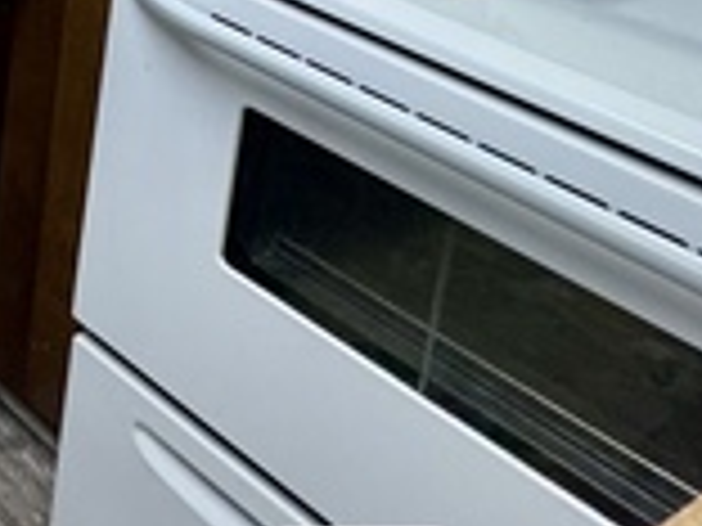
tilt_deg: -9.0
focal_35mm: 60
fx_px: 1217
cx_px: -502
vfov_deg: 18.9
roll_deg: -1.9
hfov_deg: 22.3
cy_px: -418
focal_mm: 2.22
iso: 200
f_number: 2.2
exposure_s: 1/60
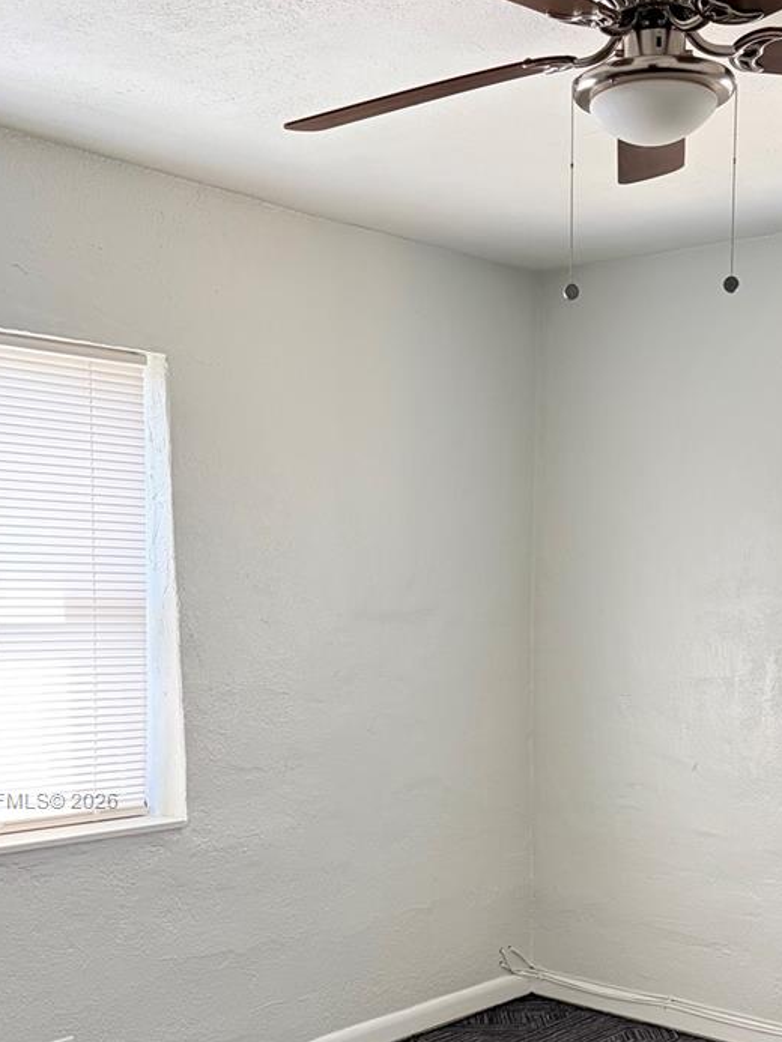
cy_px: 801
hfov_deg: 32.0
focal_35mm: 45
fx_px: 1355
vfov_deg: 40.7
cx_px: 514
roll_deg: -0.1
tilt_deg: -7.8
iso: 200
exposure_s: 1/60
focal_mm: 5.96
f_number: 1.6
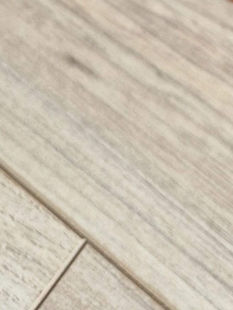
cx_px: 316
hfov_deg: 13.5
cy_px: -352
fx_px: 942
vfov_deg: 14.6
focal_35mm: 105
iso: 50
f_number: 1.8
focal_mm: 5.4
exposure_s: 1/110
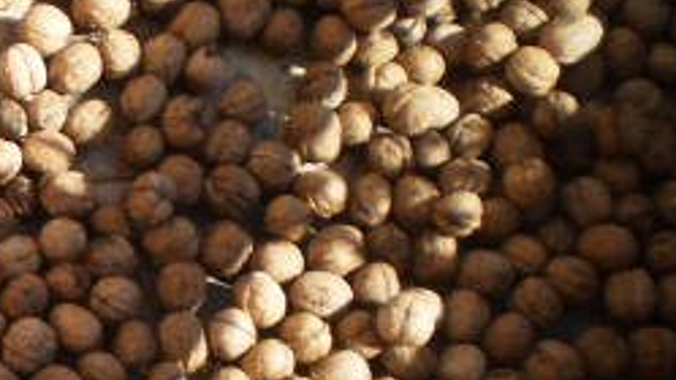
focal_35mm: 101
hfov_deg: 19.7
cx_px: -171
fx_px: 1810
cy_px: 372
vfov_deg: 11.9
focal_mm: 6.3
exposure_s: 1/400
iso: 64
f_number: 3.1
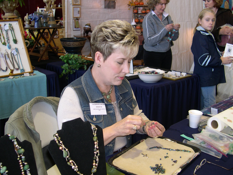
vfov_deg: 35.1
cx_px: 113
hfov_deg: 45.8
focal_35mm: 41
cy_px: 88
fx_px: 276
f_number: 2.8
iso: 100
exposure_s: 1/30
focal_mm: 8
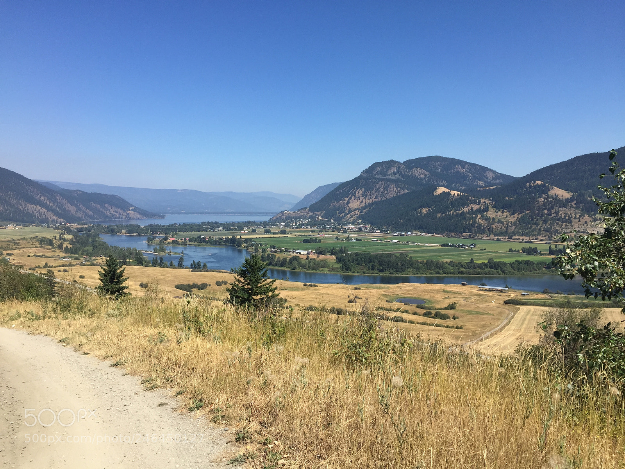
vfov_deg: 48.2
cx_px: 312
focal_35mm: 29
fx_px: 524
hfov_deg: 61.7
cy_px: 234
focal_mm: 4.15
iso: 32
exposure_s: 1/2083
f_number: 2.2
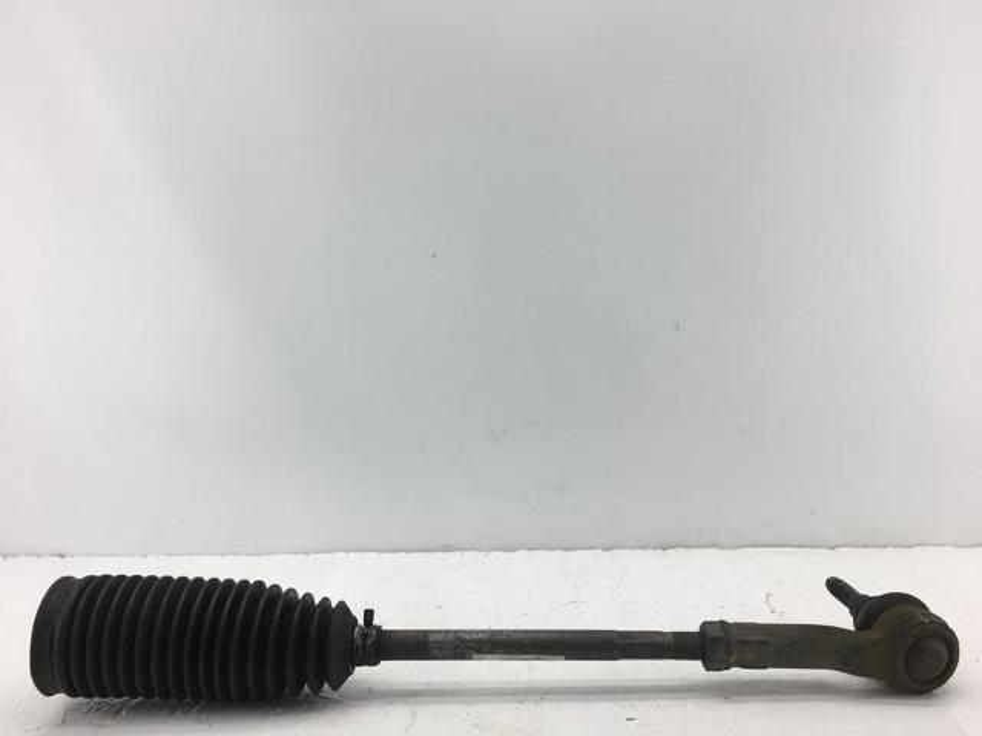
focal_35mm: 29
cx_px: 491
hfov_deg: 61.7
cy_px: 368
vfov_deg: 48.2
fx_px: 823
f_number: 2.2
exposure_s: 1/286
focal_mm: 4.15
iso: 25
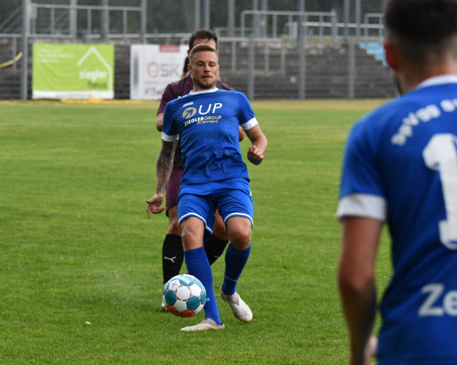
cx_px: 186
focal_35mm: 187
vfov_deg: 8.3
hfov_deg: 10.3
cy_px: 183
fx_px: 2529
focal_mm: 110
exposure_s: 1/640
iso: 1600
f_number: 4.8
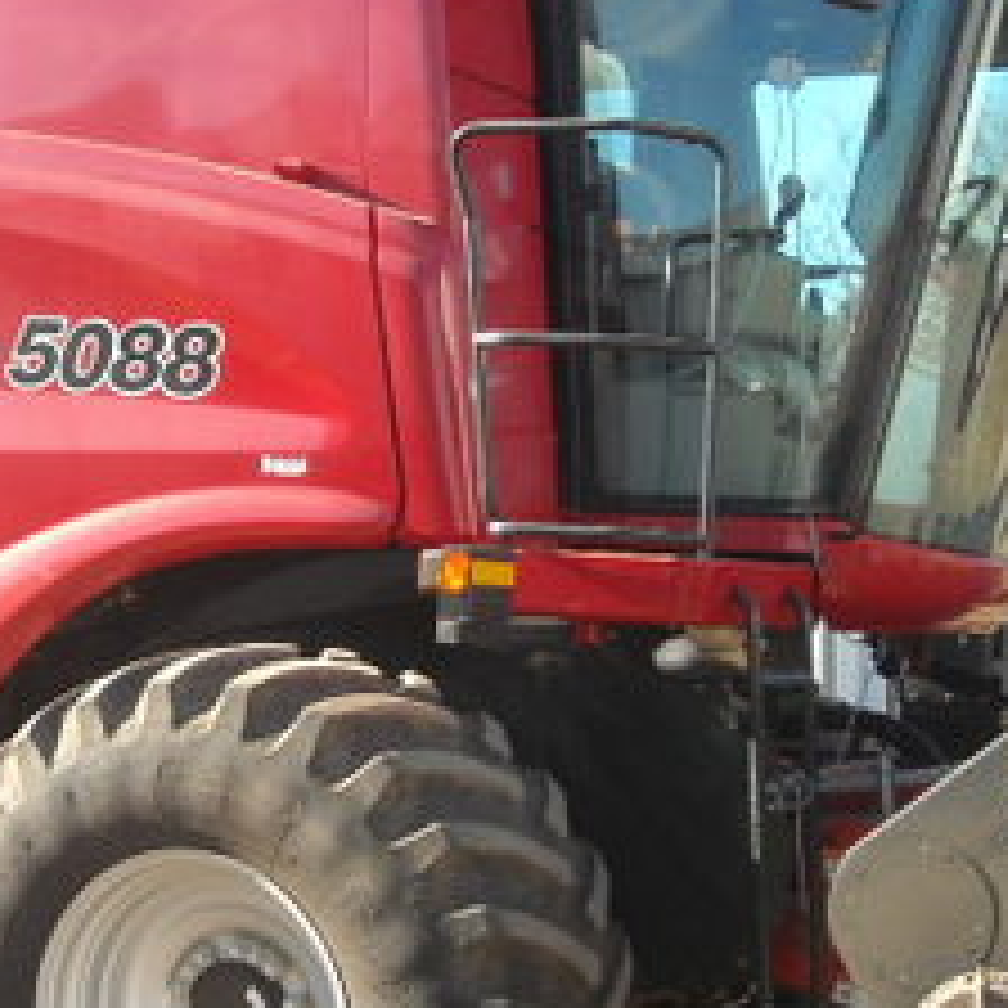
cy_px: 495
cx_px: 162
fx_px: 2471
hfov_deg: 22.7
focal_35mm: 75
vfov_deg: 23.1
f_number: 2.8
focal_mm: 5.7
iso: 64
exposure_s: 1/250
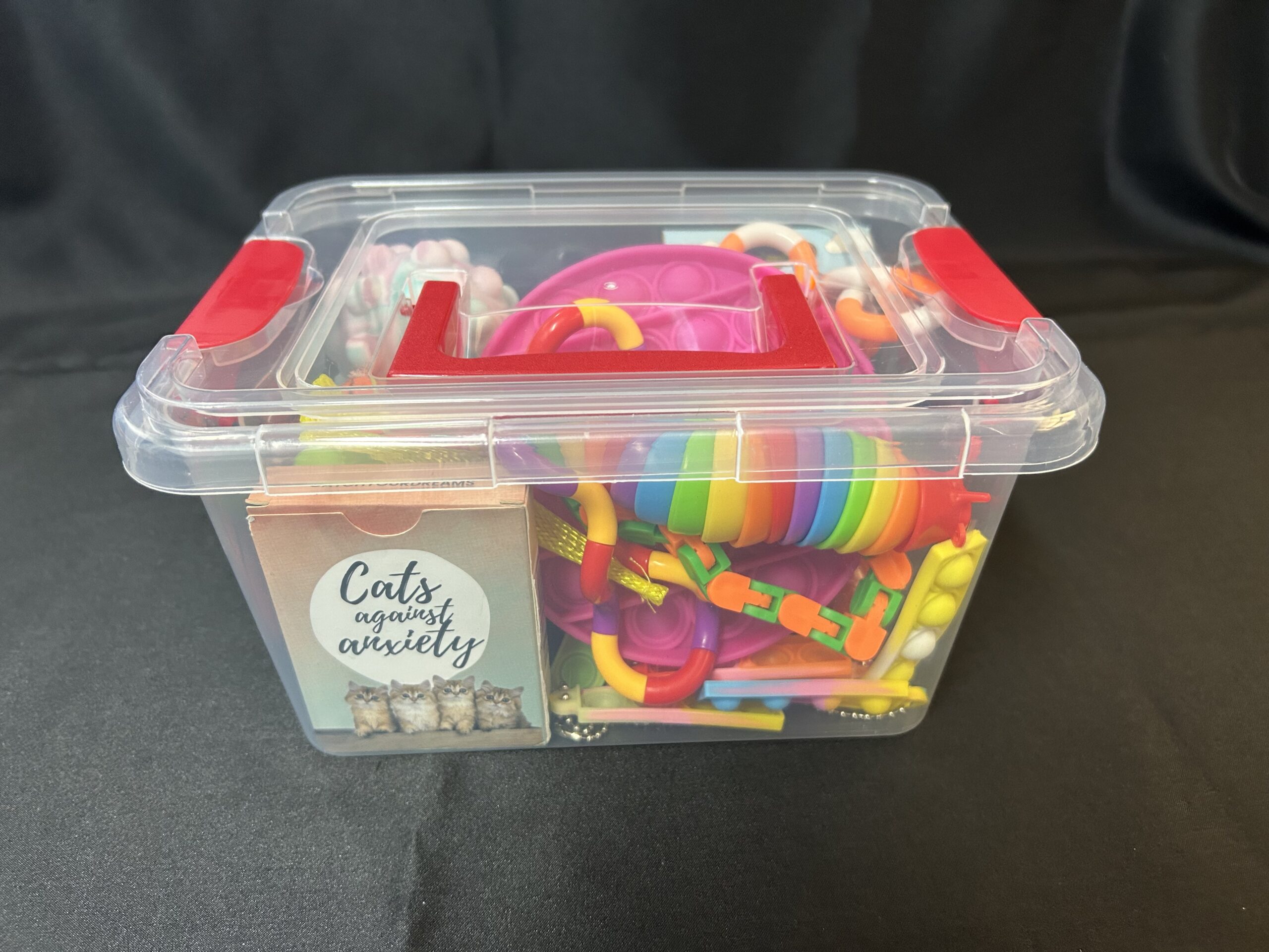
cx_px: 634
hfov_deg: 67.3
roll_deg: +0.3
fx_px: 953
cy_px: 476
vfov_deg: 53.1
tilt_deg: -34.0
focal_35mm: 26
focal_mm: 5.7
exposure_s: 1/56
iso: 320
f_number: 1.5
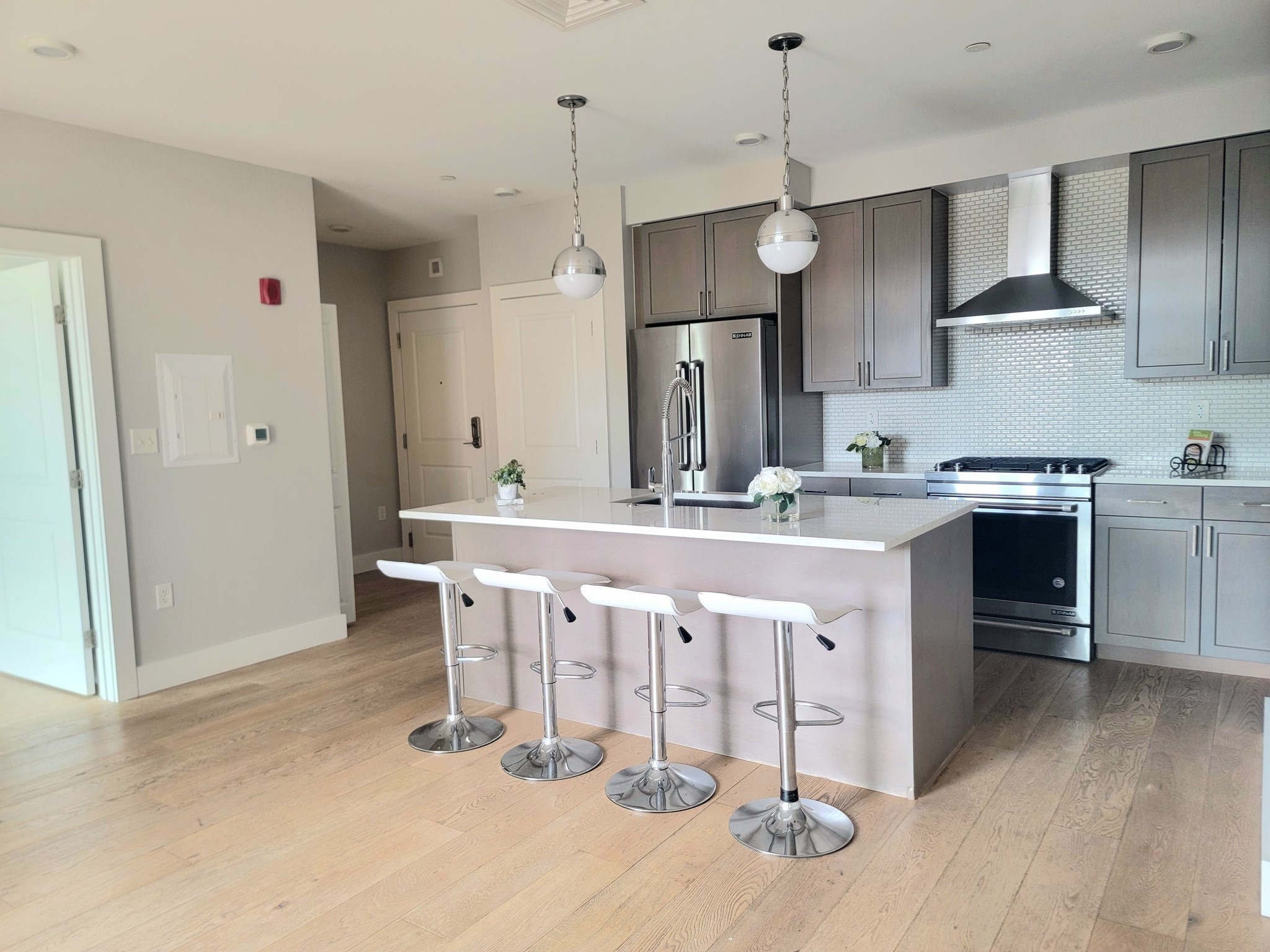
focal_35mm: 24
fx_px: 881
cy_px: 476
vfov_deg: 56.8
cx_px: 635
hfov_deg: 71.6
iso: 64
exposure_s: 1/60.2
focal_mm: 6.7
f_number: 1.8
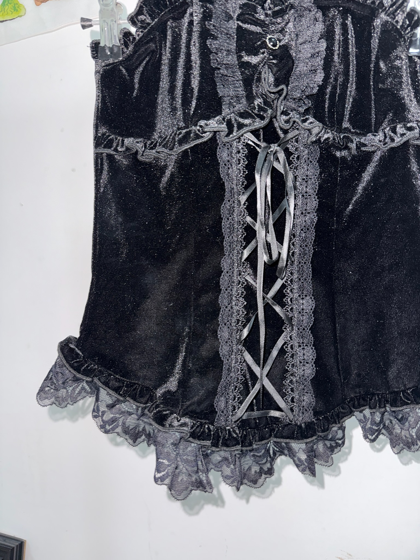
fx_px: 388
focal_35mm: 24
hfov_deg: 56.8
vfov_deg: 71.6
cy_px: 280
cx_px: 210
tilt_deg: -4.3
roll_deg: +0.7
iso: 64
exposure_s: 1/25
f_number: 1.78
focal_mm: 6.76
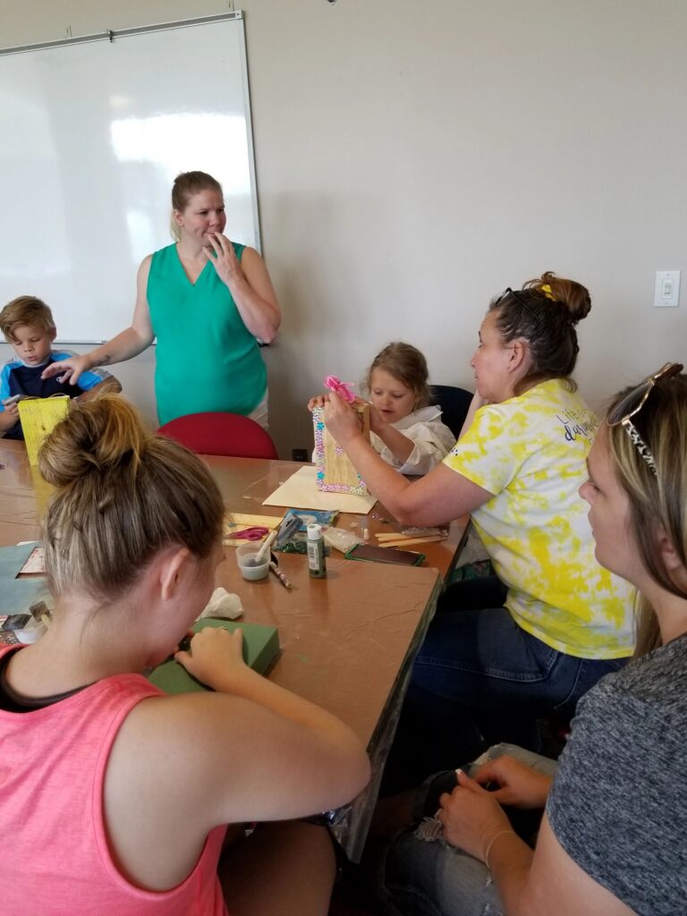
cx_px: 344
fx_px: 688
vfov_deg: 67.3
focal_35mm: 26
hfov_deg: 53.1
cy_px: 458
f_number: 1.7
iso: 100
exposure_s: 1/60
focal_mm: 4.25
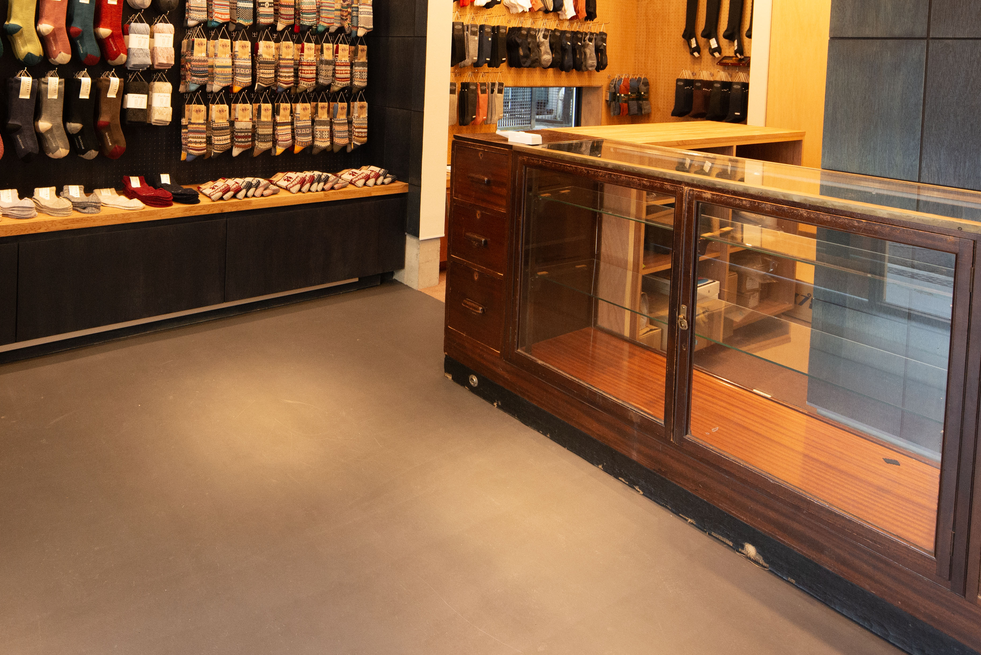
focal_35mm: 24
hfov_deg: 70.9
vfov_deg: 47.6
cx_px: 304
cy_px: 61
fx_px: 654
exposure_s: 1/125
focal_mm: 12
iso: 1600
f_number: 4
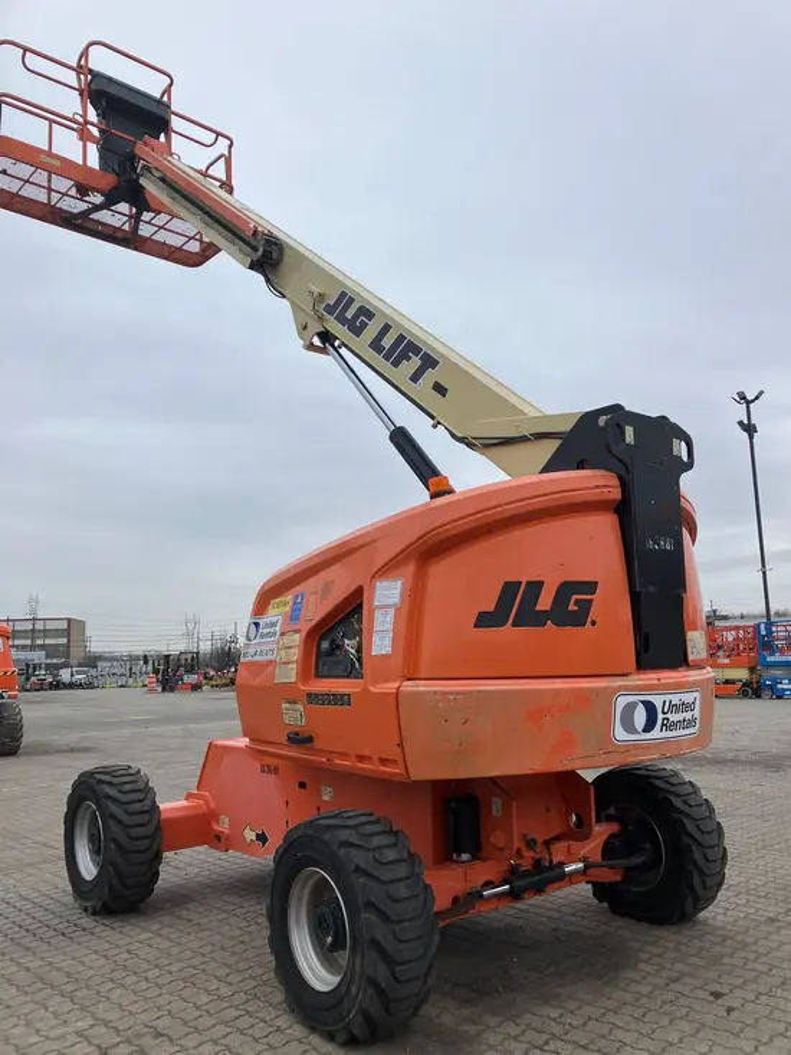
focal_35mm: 28
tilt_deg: +16.3
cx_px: 396
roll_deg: -0.6
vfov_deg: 63.4
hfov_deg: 49.8
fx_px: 853
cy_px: 528
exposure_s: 1/463
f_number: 1.8
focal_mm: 3.99
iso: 32
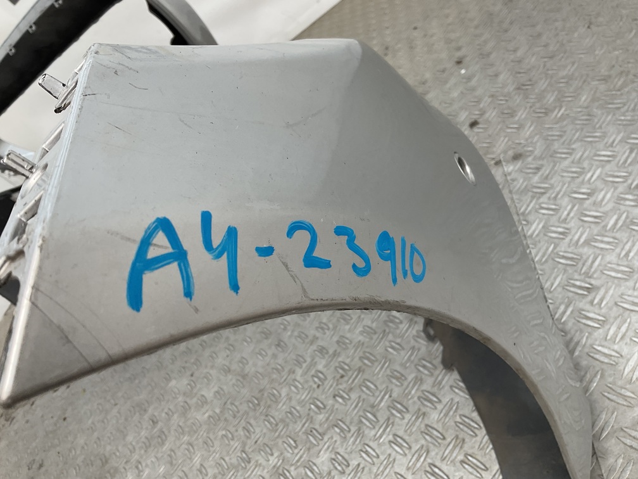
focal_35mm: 29
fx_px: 534
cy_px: 240
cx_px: 319
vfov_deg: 48.2
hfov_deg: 61.7
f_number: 1.8
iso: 20
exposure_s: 1/120
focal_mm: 3
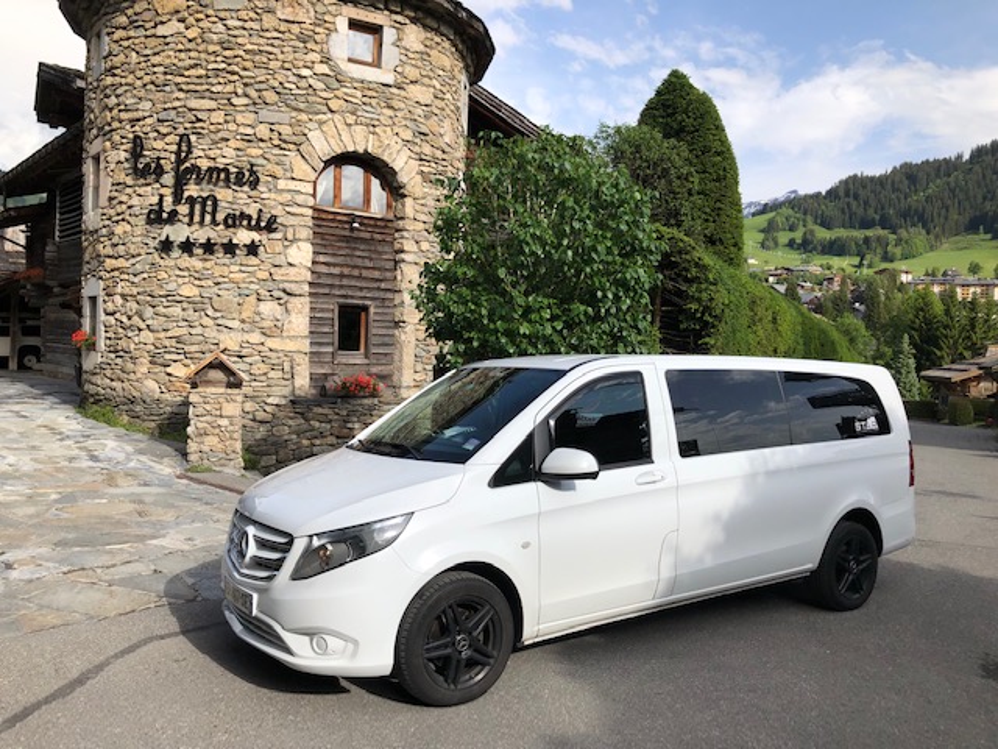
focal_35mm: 28
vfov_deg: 49.7
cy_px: 374
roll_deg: -1.8
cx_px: 499
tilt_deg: -4.6
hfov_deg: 63.4
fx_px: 807
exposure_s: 1/2288
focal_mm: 3.99
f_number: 1.8
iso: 20
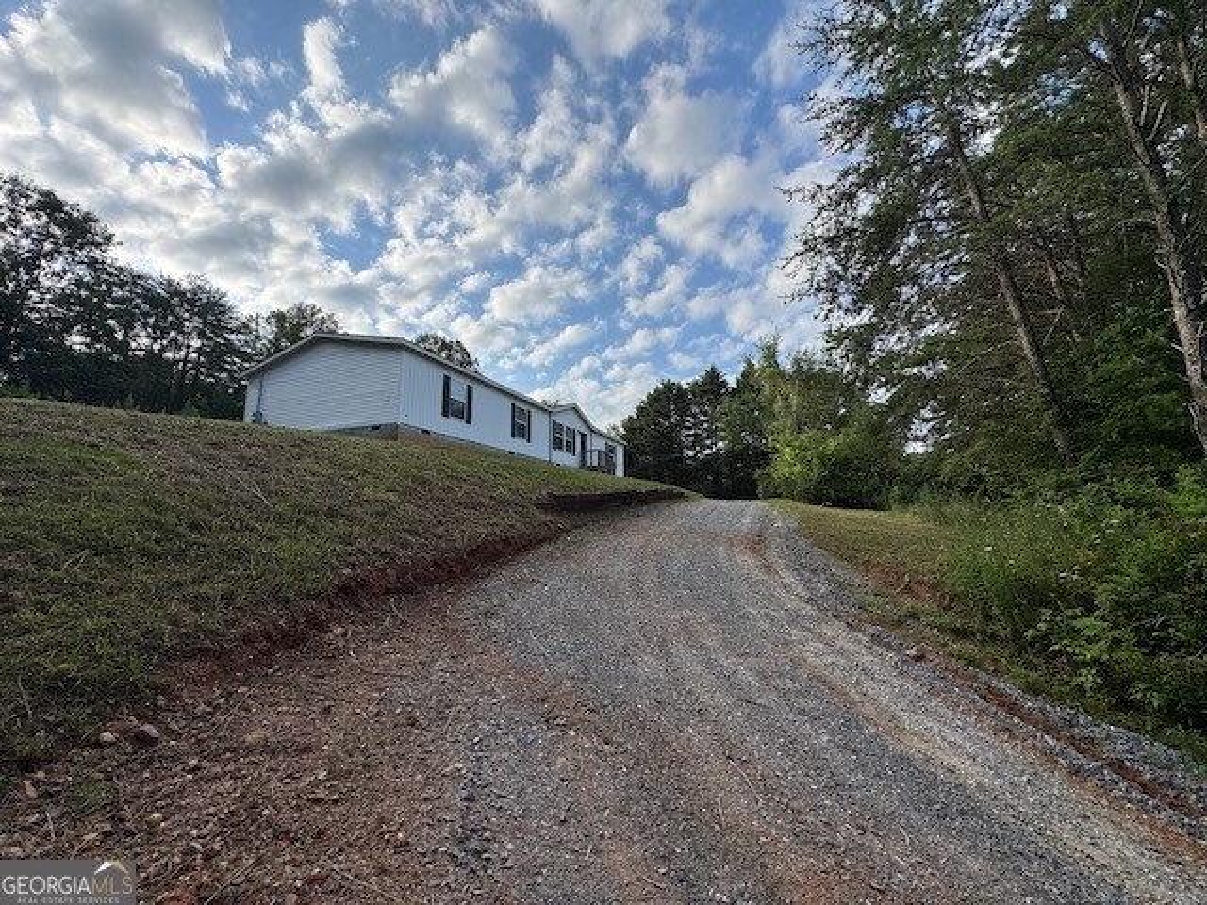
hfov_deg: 102.1
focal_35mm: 14
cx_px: 604
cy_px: 452
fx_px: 488
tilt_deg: +9.5
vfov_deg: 85.7
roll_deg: +0.8
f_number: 2.2
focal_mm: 2.22
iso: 40
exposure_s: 1/1323
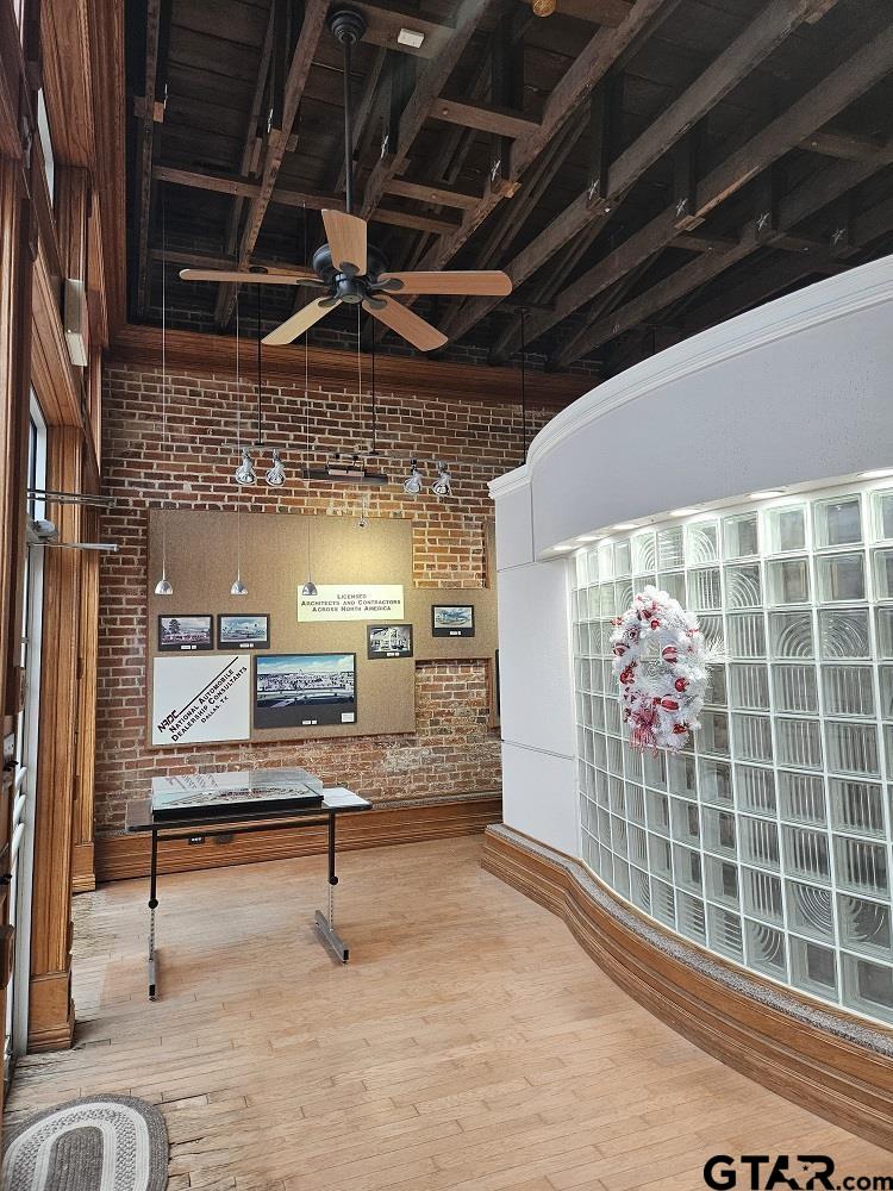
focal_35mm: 23
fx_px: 791
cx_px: 446
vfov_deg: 73.9
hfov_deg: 58.9
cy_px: 596
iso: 200
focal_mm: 5.4
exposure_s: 1/120
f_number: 1.8
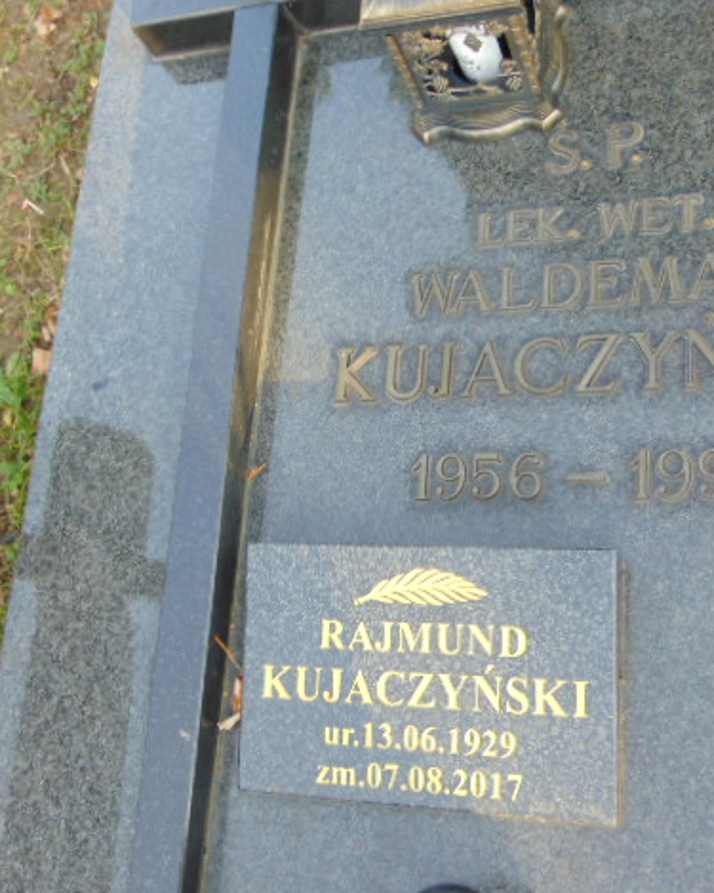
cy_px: 447
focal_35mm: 44
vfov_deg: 42.0
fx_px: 1163
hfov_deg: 34.1
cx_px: 358
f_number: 3.2
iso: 80
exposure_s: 1/80
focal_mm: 5.8
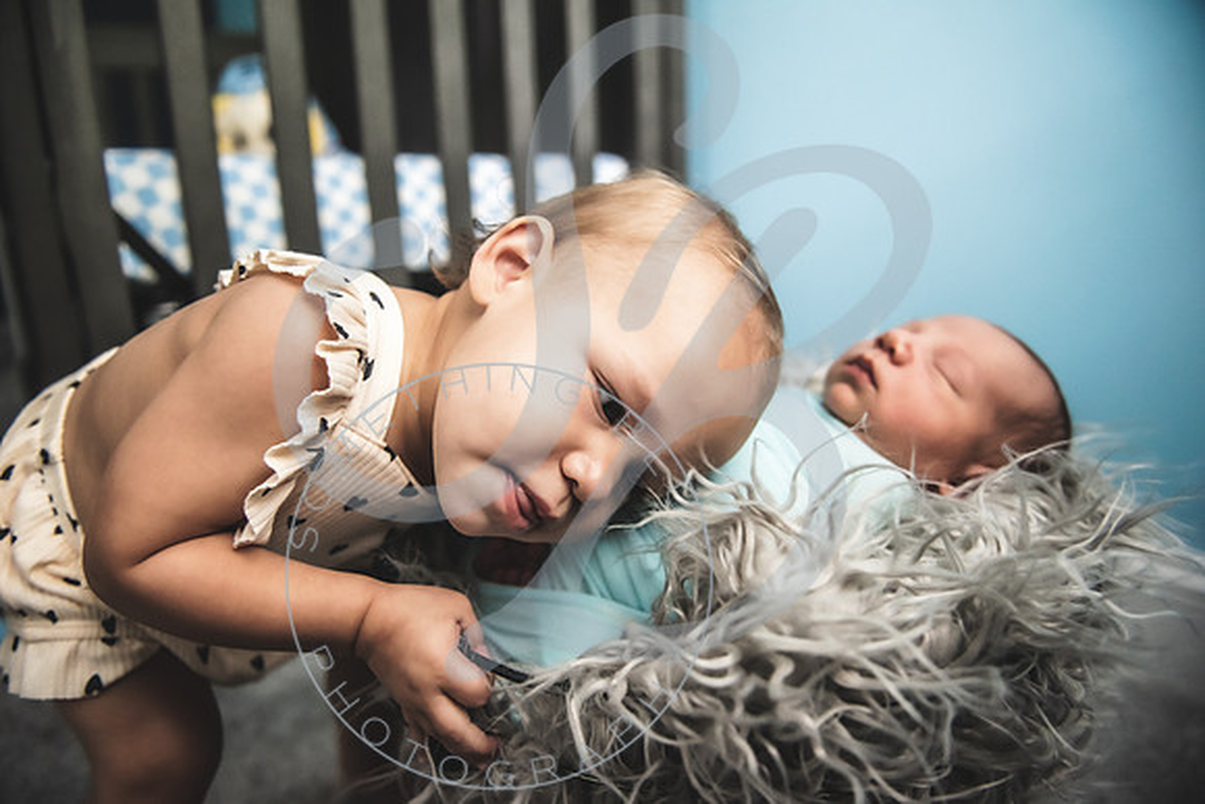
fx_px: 803
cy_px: 402
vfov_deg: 53.2
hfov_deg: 73.7
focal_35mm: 24
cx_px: 602
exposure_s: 1/100
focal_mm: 24
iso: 2500
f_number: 2.8
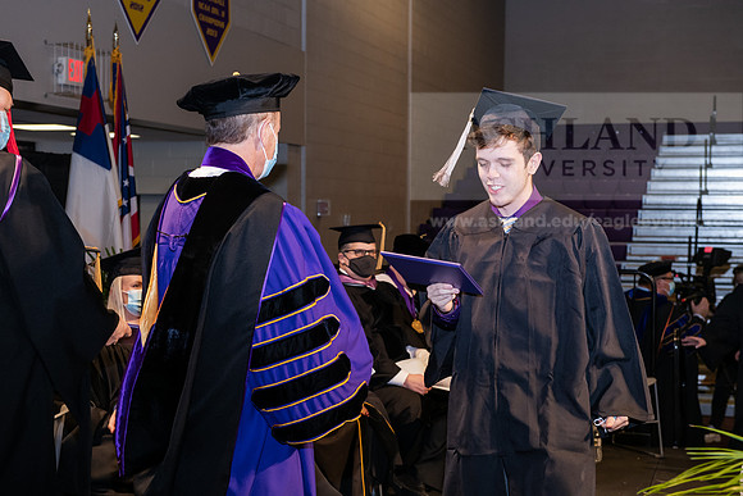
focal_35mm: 62
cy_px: 248
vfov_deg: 21.9
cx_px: 372
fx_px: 1280
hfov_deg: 32.4
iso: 1600
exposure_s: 1/200
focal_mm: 62
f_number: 6.3
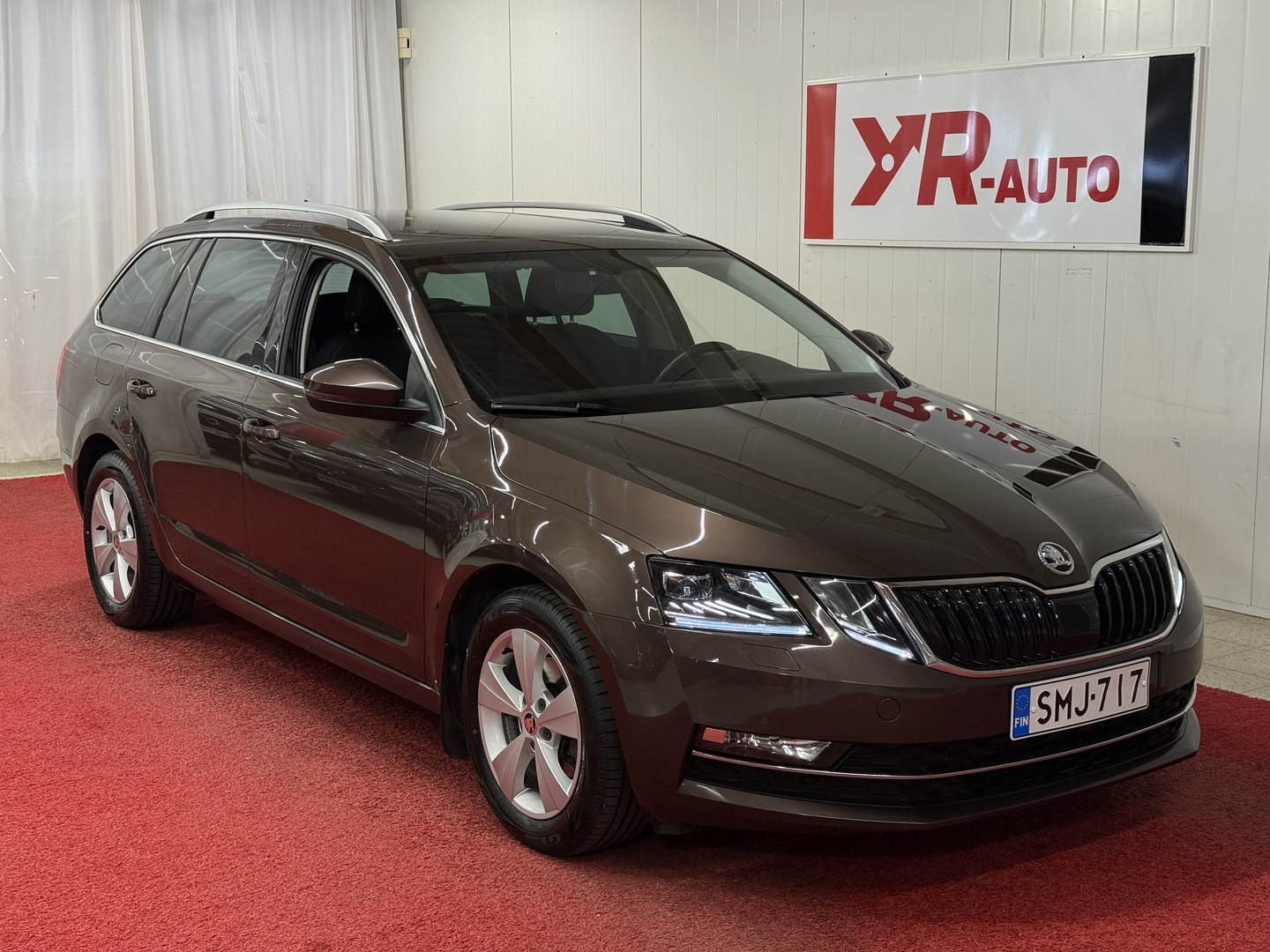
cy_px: 476
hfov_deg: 39.7
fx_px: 1761
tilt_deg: -8.3
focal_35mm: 48
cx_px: 635
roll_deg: +0.2
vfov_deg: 30.3
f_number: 1.78
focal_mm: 6.76
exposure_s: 1/121
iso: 64
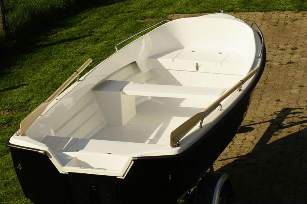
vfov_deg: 8.7
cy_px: 102
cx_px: 154
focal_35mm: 158
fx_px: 1342
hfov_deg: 13.1
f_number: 11
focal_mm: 105
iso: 100
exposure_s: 1/250
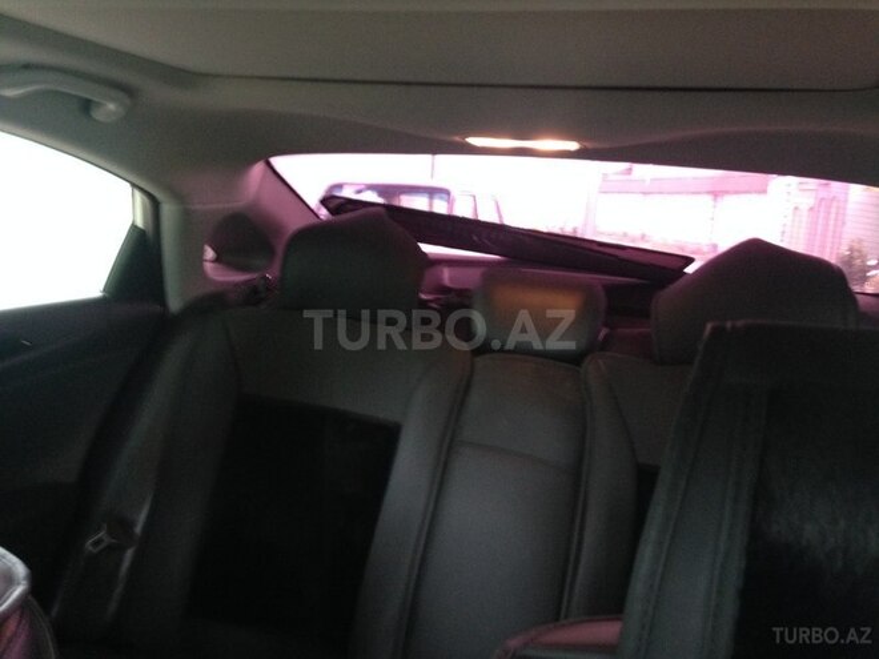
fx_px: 838
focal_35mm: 33
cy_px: 330
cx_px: 440
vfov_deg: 42.9
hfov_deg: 55.4
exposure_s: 1/20
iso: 320
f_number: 2.4
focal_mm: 4.12
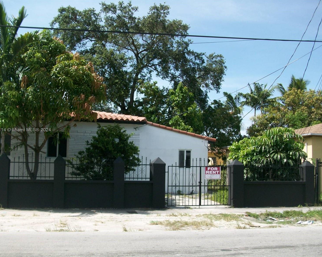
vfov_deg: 41.2
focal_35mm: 36
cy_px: 130
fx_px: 343
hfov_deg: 50.3
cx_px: 156
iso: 64
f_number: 2.8
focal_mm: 5.7
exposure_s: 1/710
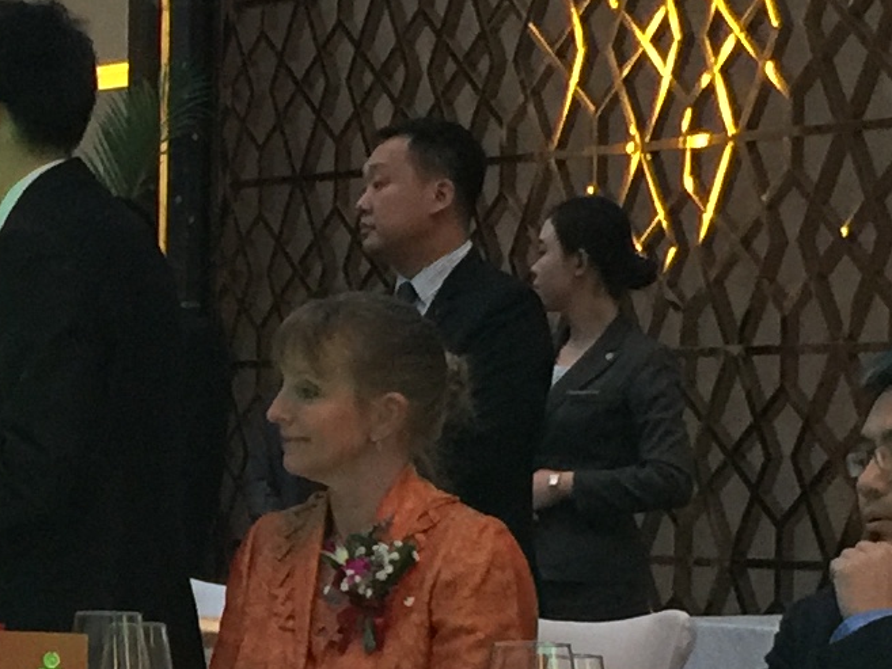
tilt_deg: -3.3
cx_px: 88
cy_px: 692
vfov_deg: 10.2
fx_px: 3711
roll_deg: -1.4
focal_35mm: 144
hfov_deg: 13.6
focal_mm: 4.15
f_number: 2.2
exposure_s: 1/17
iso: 125
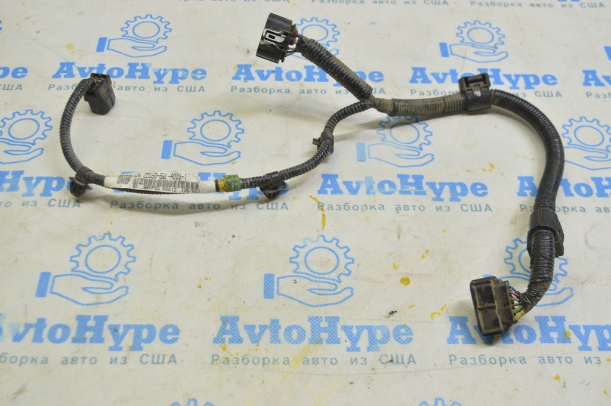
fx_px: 789
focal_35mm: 46
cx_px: 306
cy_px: 203
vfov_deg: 28.9
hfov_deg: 42.4
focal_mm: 31
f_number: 5.6
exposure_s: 1/25
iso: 400
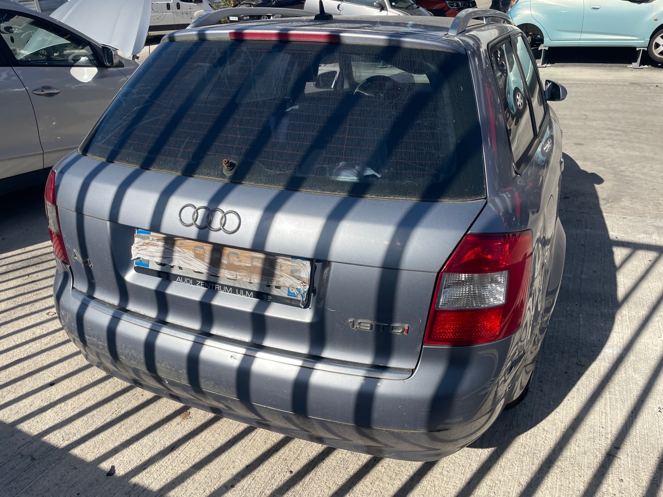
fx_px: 498
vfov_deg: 53.1
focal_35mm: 26
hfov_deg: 67.3
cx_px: 332
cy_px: 248
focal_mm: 4.2
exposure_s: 1/4464
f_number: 1.6
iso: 32
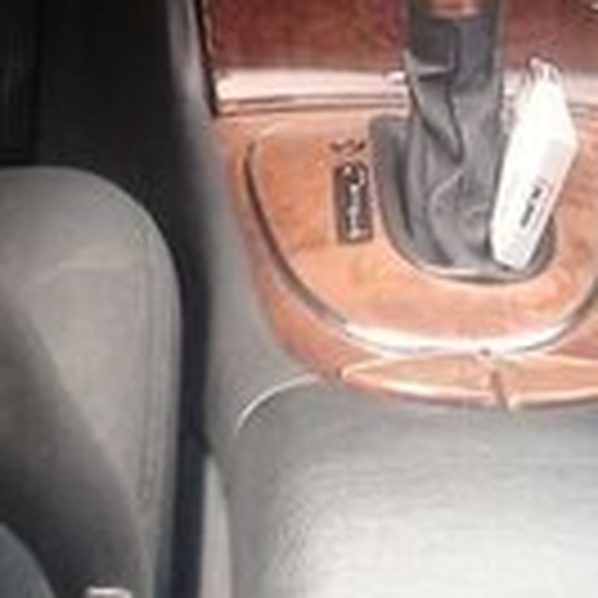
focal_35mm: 136
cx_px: 463
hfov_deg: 12.8
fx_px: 2658
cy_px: -402
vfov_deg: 12.0
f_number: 2.2
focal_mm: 3.3
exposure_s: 1/50
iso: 64
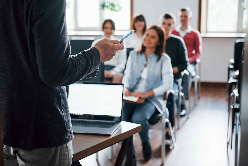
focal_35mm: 60
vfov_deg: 22.6
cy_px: 83
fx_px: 413
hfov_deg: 33.4
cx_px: 124
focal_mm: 60
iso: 800
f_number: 2.8
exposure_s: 1/125
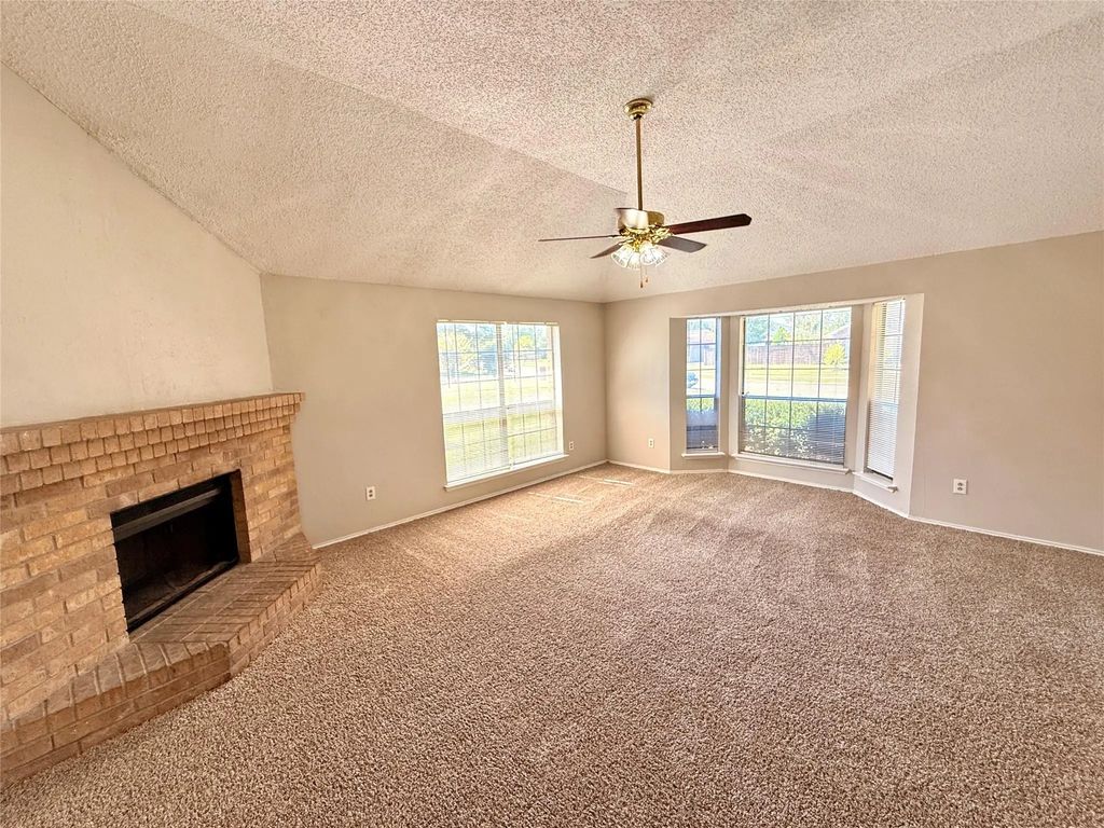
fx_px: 446
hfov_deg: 102.1
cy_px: 414
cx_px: 552
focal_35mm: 14
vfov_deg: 85.7
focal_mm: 2.22
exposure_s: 1/99
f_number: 2.2
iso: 100
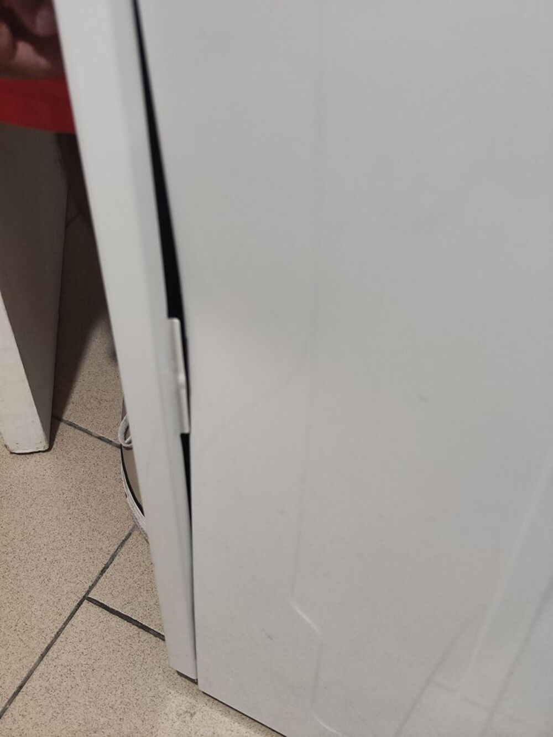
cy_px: 368
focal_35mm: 23
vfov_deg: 73.9
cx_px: 276
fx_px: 490
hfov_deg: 58.9
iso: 2543
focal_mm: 7.01
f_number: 1.69
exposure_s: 1/60
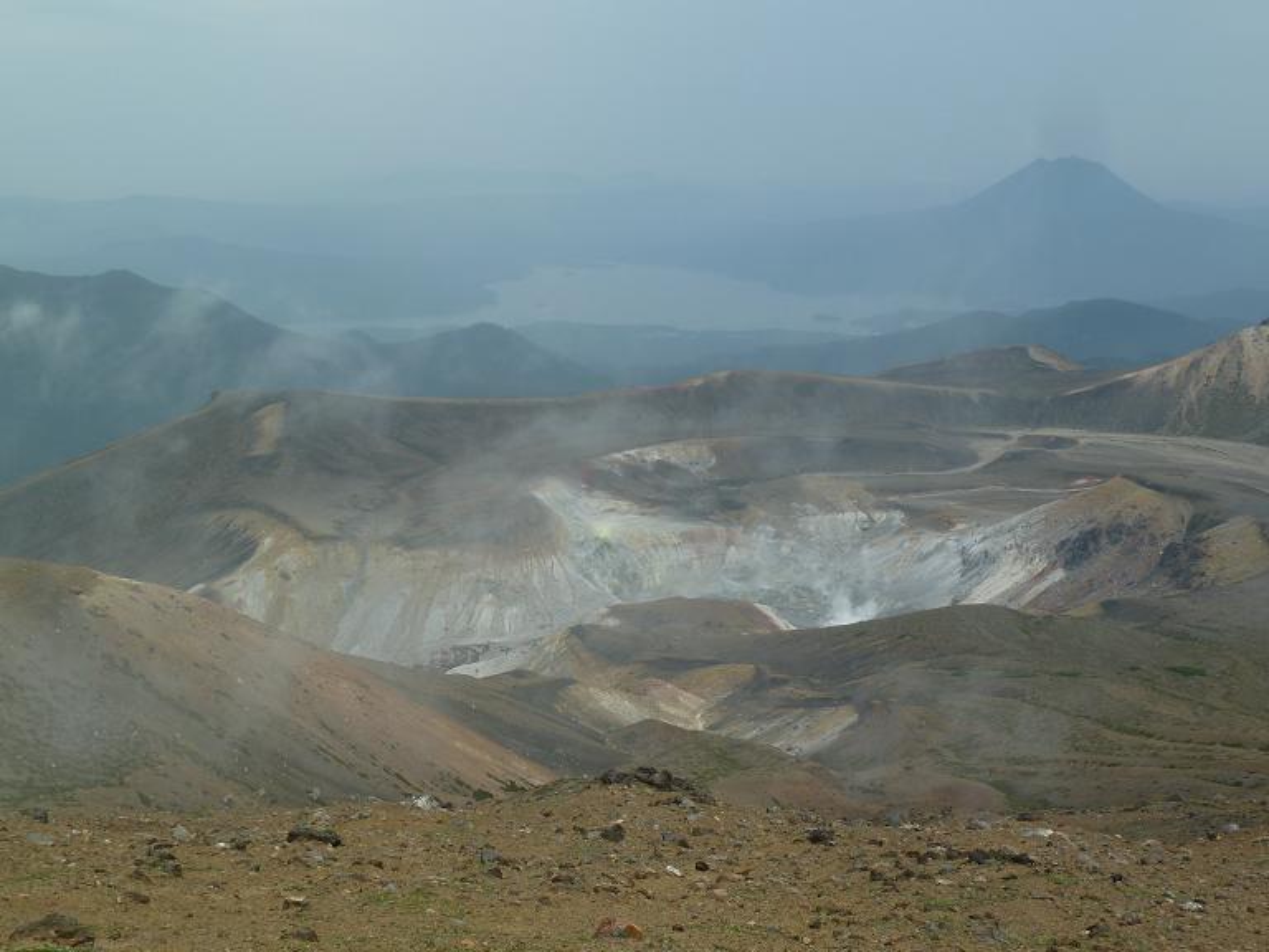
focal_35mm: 44
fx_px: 1613
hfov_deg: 42.9
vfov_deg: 32.9
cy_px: 476
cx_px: 634
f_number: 5
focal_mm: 7.3
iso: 80
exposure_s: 1/500
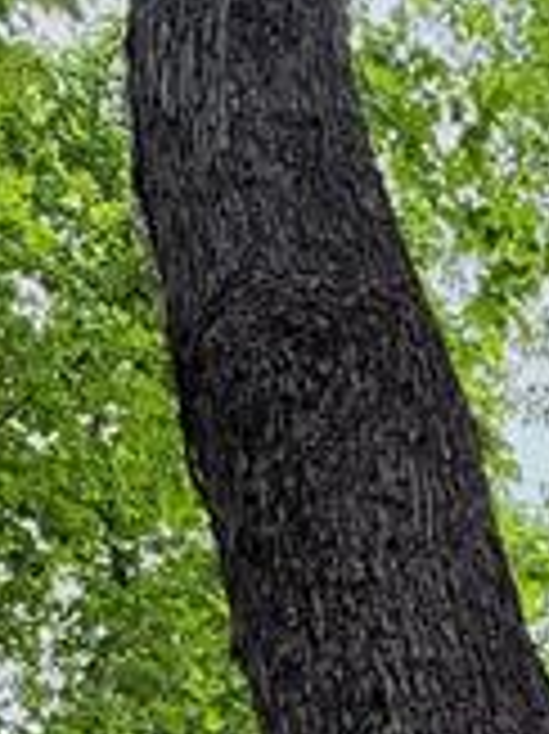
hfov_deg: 21.2
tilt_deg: +17.5
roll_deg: -0.3
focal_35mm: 66
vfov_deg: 26.5
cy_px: 851
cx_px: 590
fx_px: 1397
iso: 64
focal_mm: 2.22
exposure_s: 1/328
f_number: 2.2
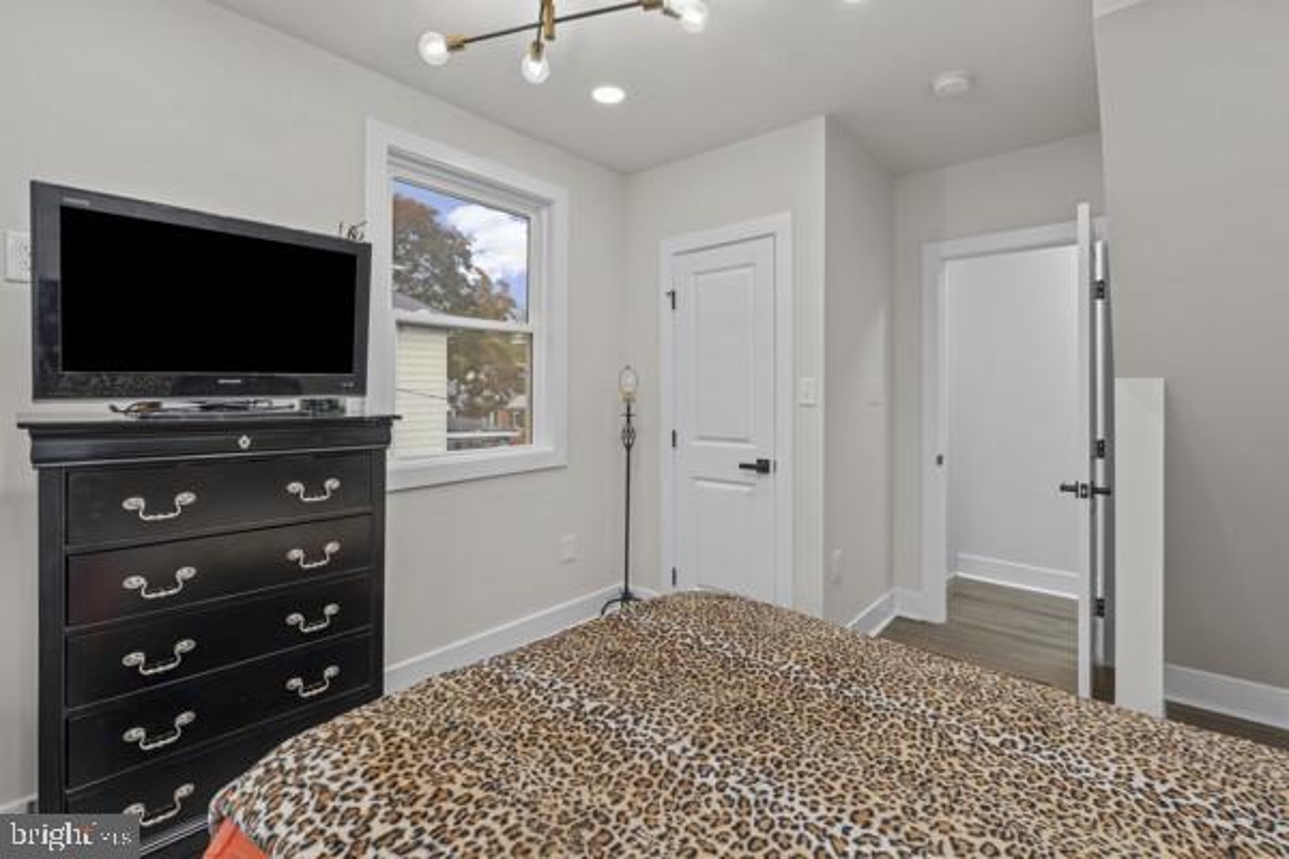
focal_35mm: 16
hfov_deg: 96.7
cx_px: 644
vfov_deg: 73.7
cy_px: 430
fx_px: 573
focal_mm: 16
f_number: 7.1
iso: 1250
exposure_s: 1/15
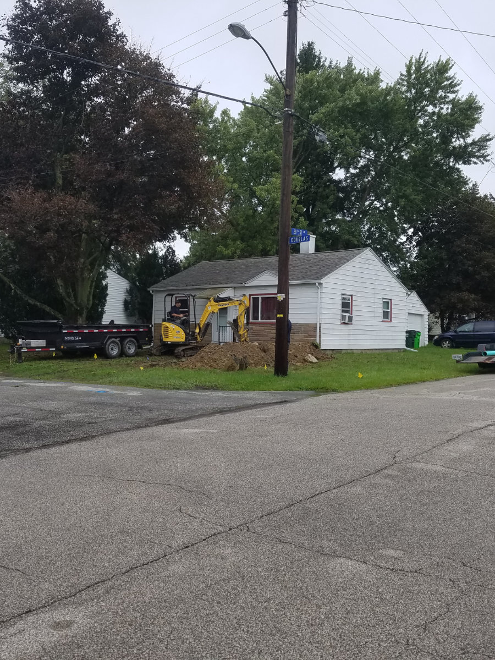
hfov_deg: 53.1
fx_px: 496
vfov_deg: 67.3
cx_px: 248
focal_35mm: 26
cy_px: 330
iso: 50
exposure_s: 1/860
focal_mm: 4.2
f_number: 1.7
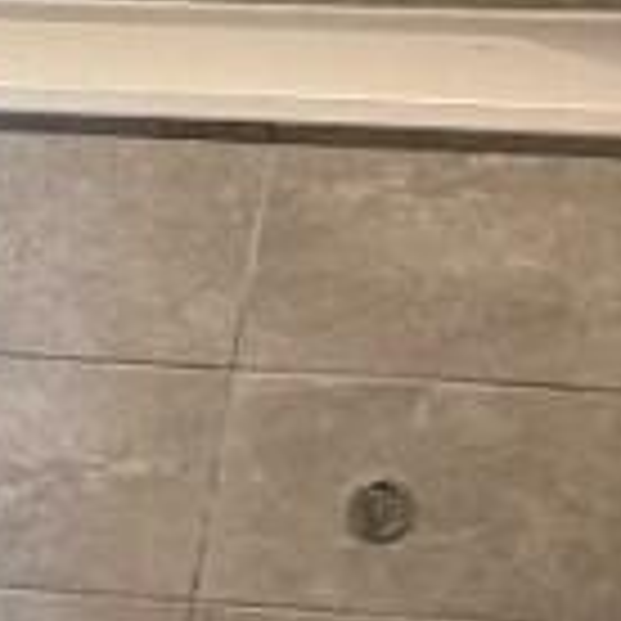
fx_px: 1867
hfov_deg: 14.2
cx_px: -783
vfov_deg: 18.7
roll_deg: +0.3
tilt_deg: -16.9
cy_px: 122
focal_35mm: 92
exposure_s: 1/50
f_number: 2.2
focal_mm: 2.22
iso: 250
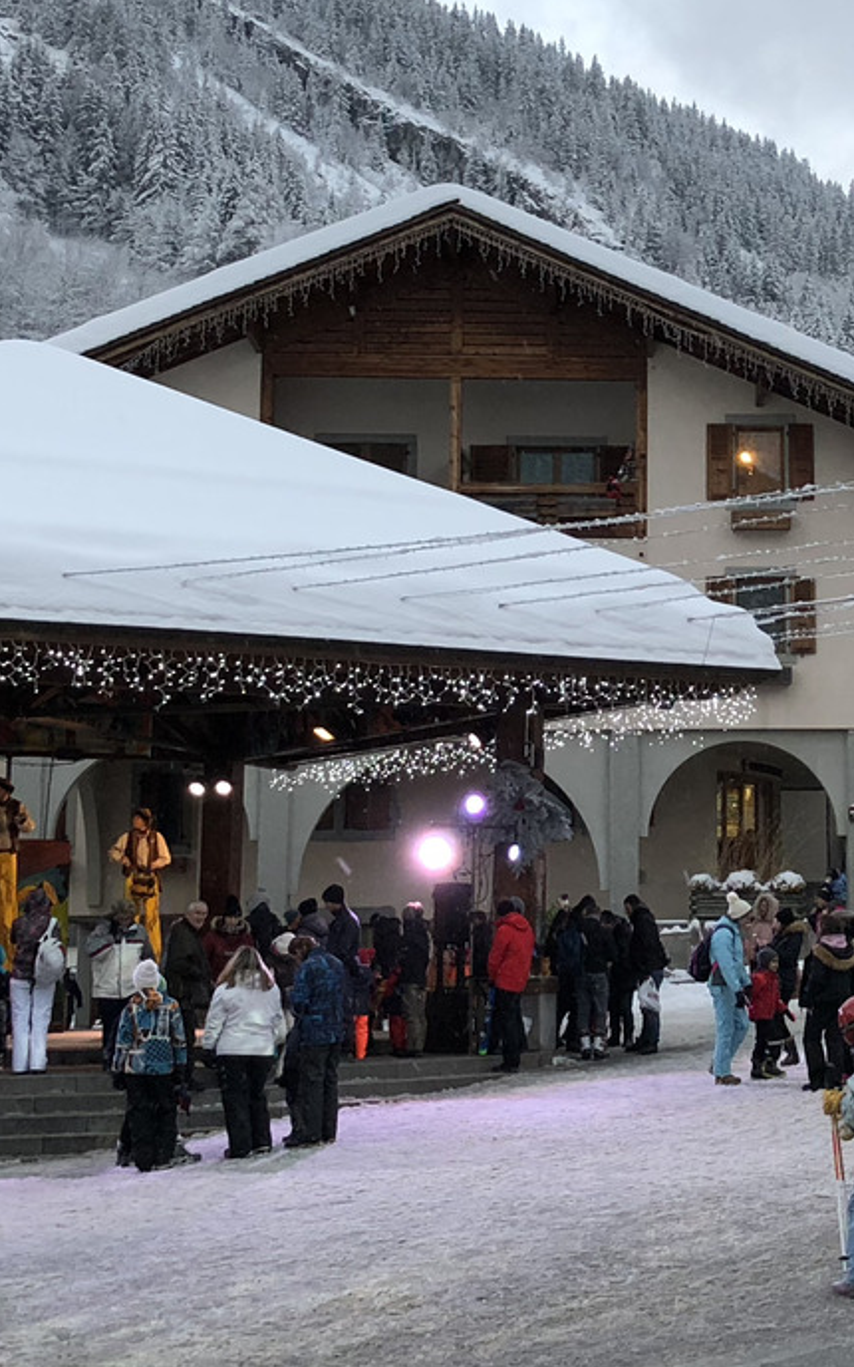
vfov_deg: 29.7
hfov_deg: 18.6
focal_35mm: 69
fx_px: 2569
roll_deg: +0.8
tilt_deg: +8.0
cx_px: 759
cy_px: 594
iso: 25
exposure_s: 1/33
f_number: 1.8
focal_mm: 4
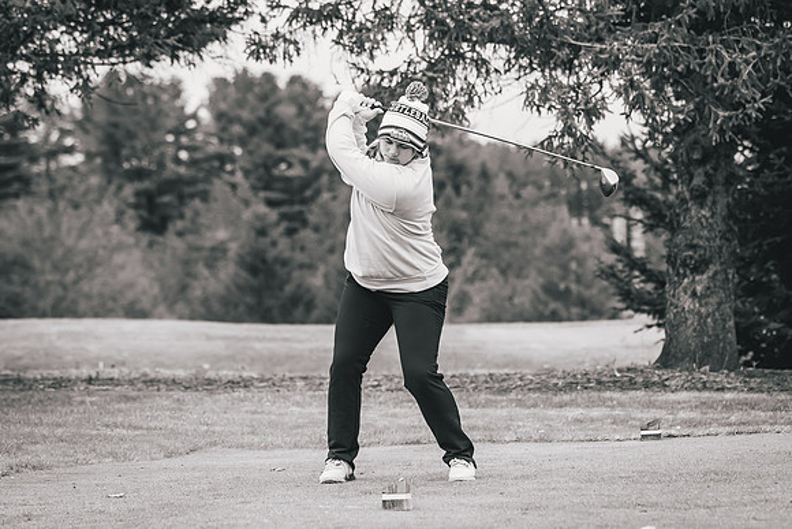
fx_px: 3014
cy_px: 264
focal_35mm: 137
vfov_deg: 10.0
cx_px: 396
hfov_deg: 15.0
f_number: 2.8
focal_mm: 88
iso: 800
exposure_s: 1/2500
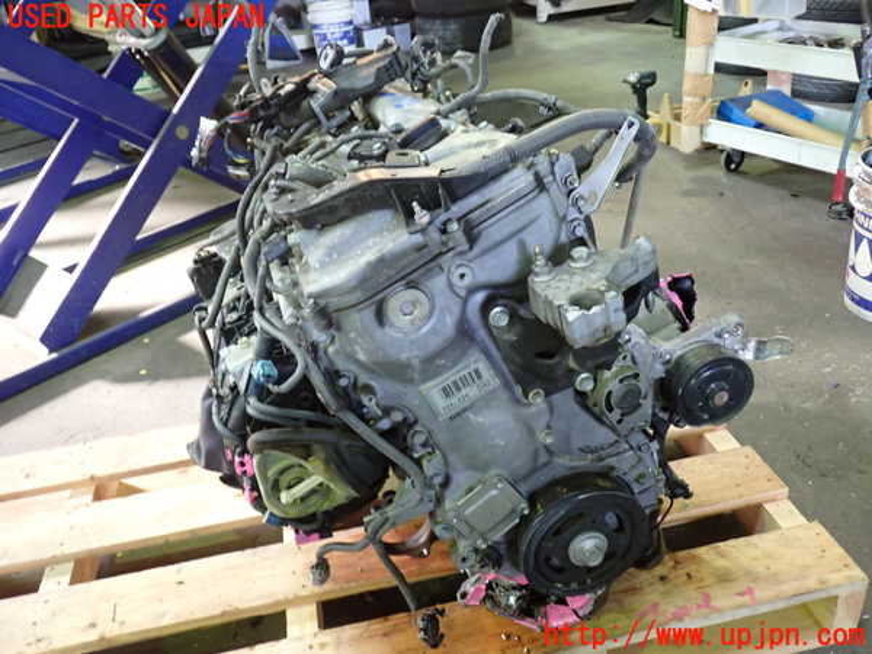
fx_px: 756
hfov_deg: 60.0
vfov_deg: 46.8
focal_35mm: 30
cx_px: 436
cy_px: 327
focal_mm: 5.4
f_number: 2.3
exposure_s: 1/30
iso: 400
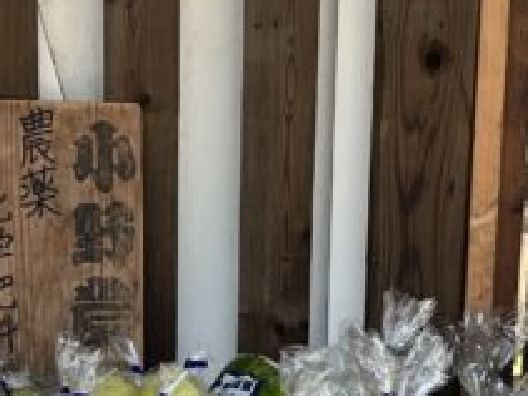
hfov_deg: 15.6
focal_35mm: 126
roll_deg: -1.7
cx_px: 298
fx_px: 1921
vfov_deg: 11.2
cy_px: 612
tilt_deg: -16.2
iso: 50
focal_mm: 5.1
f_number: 1.6
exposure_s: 1/459
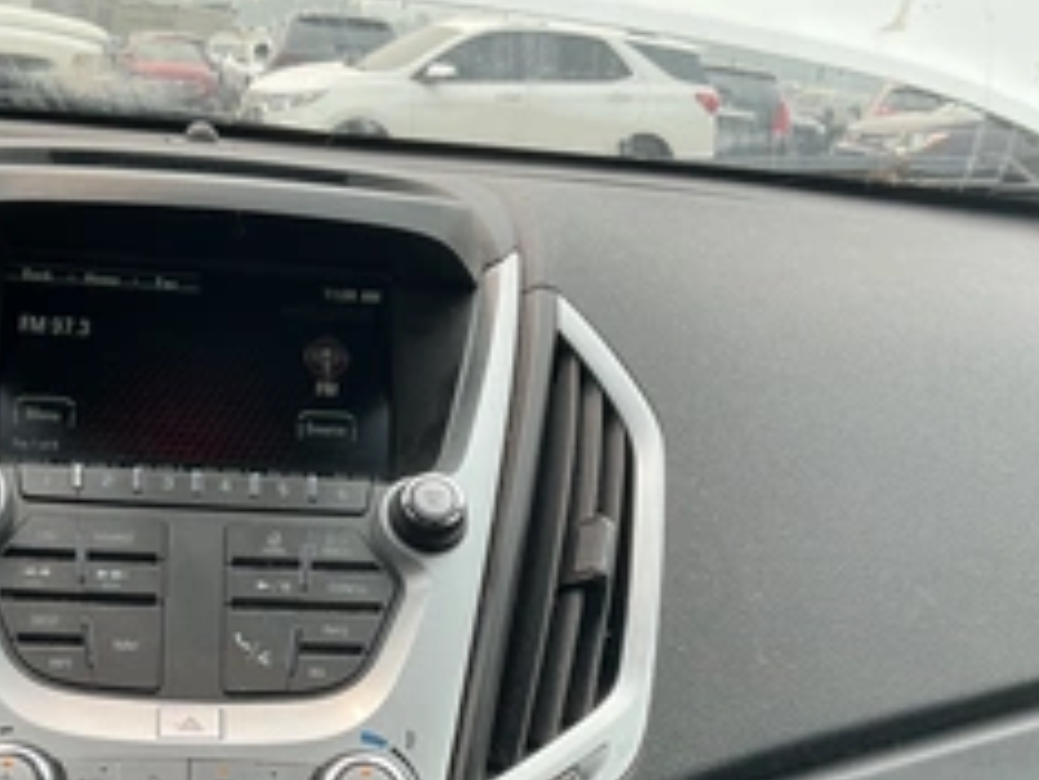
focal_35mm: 48
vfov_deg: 29.4
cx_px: 334
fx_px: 1441
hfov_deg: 39.1
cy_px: 660
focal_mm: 3
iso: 25
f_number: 1.8
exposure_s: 1/340
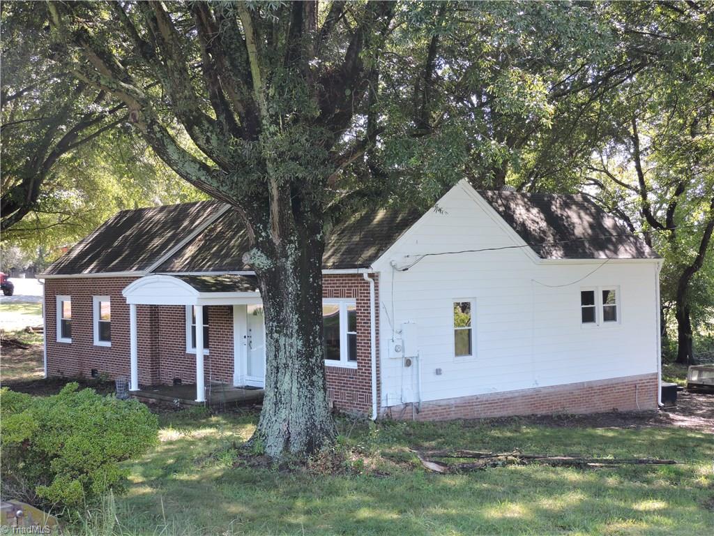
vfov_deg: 29.1
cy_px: 268
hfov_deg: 38.2
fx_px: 1031
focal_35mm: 50
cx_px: 357
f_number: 3.6
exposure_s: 1/60
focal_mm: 8.9
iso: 100
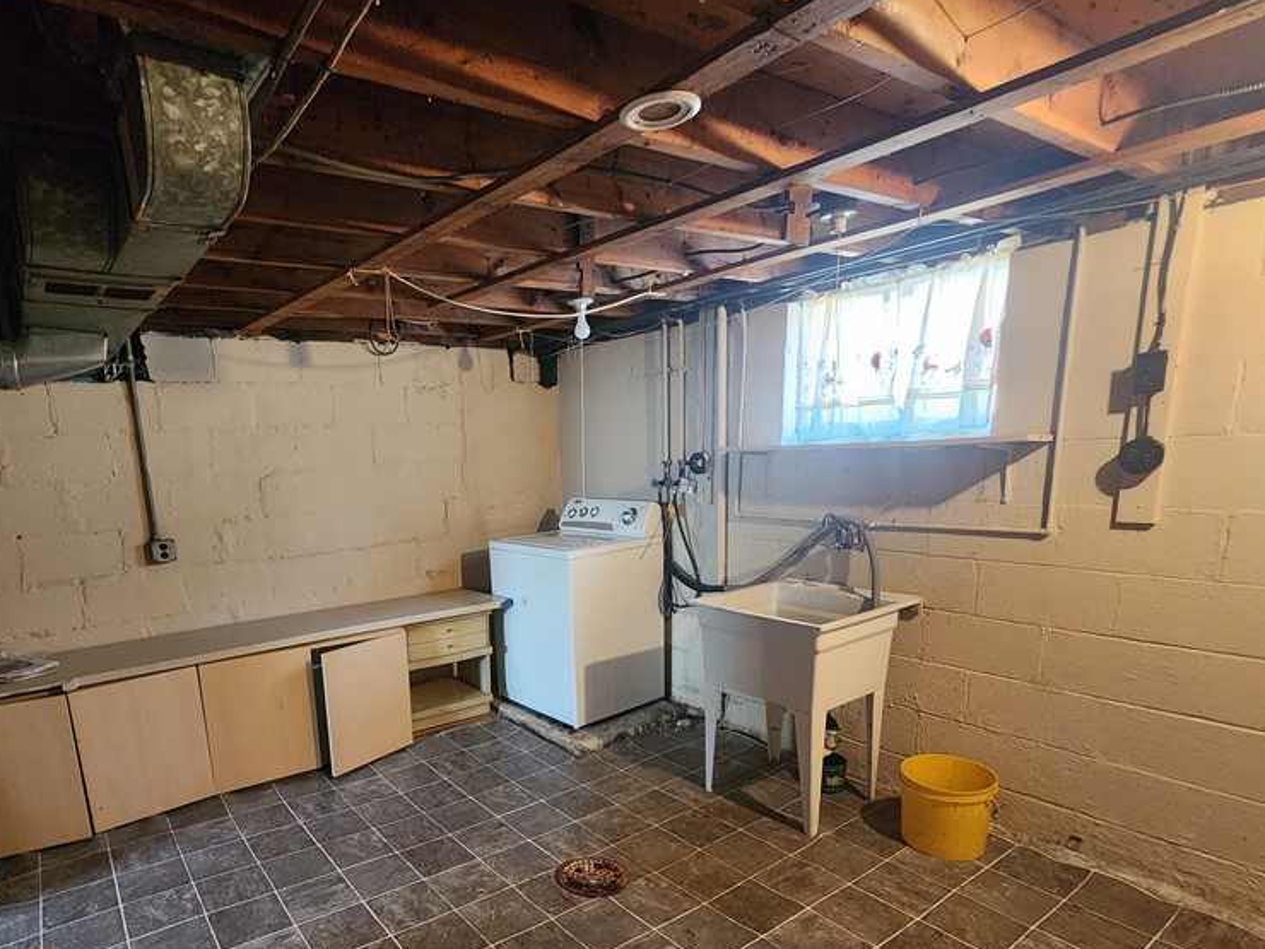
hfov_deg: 86.7
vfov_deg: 70.0
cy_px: 614
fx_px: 658
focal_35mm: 18
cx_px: 508
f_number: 2.2
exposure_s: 1/30
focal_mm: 2.2
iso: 640
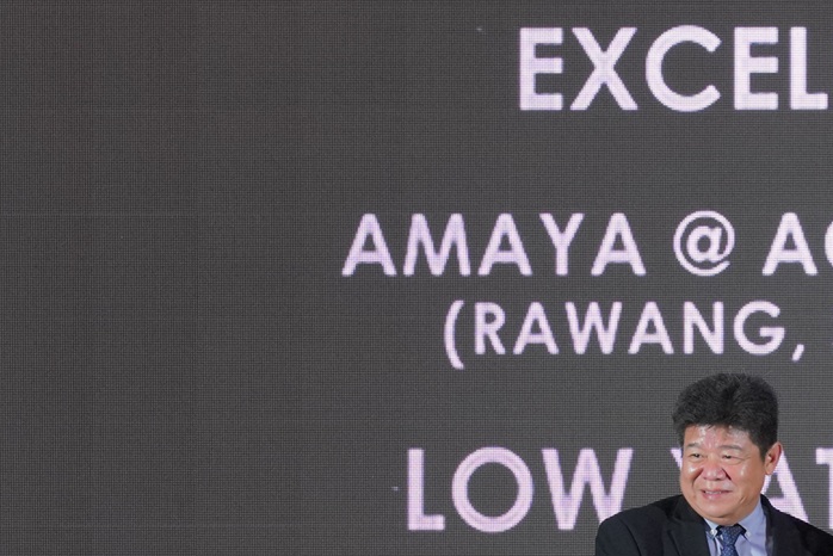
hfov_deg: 6.9
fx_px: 6921
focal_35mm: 299
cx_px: 894
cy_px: 468
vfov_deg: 4.6
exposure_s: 1/125
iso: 1250
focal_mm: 75
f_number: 5
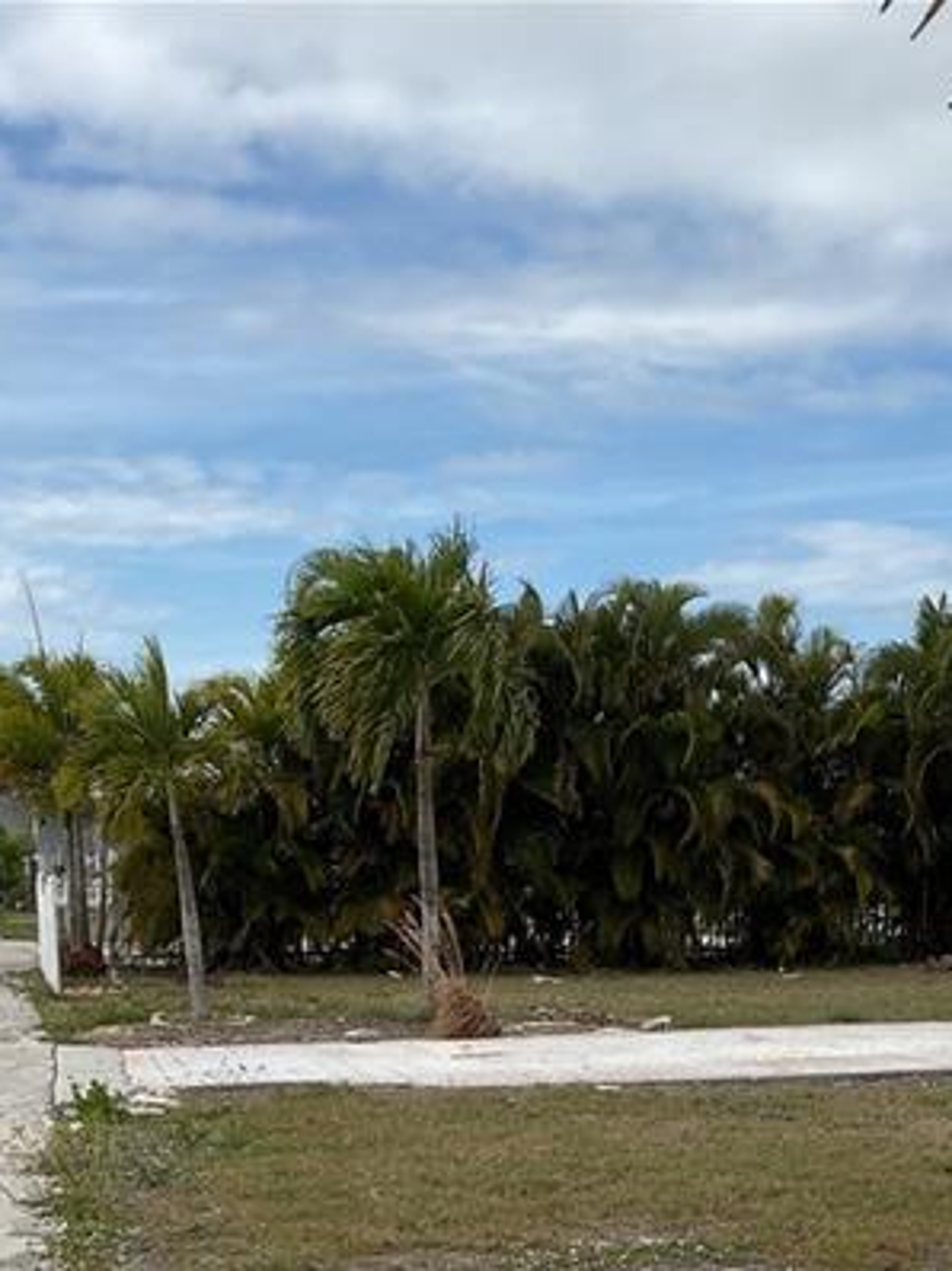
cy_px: 1223
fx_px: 2056
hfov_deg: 25.9
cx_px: 655
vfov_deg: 32.1
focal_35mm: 56
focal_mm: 3
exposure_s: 1/2427
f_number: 1.8
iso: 16
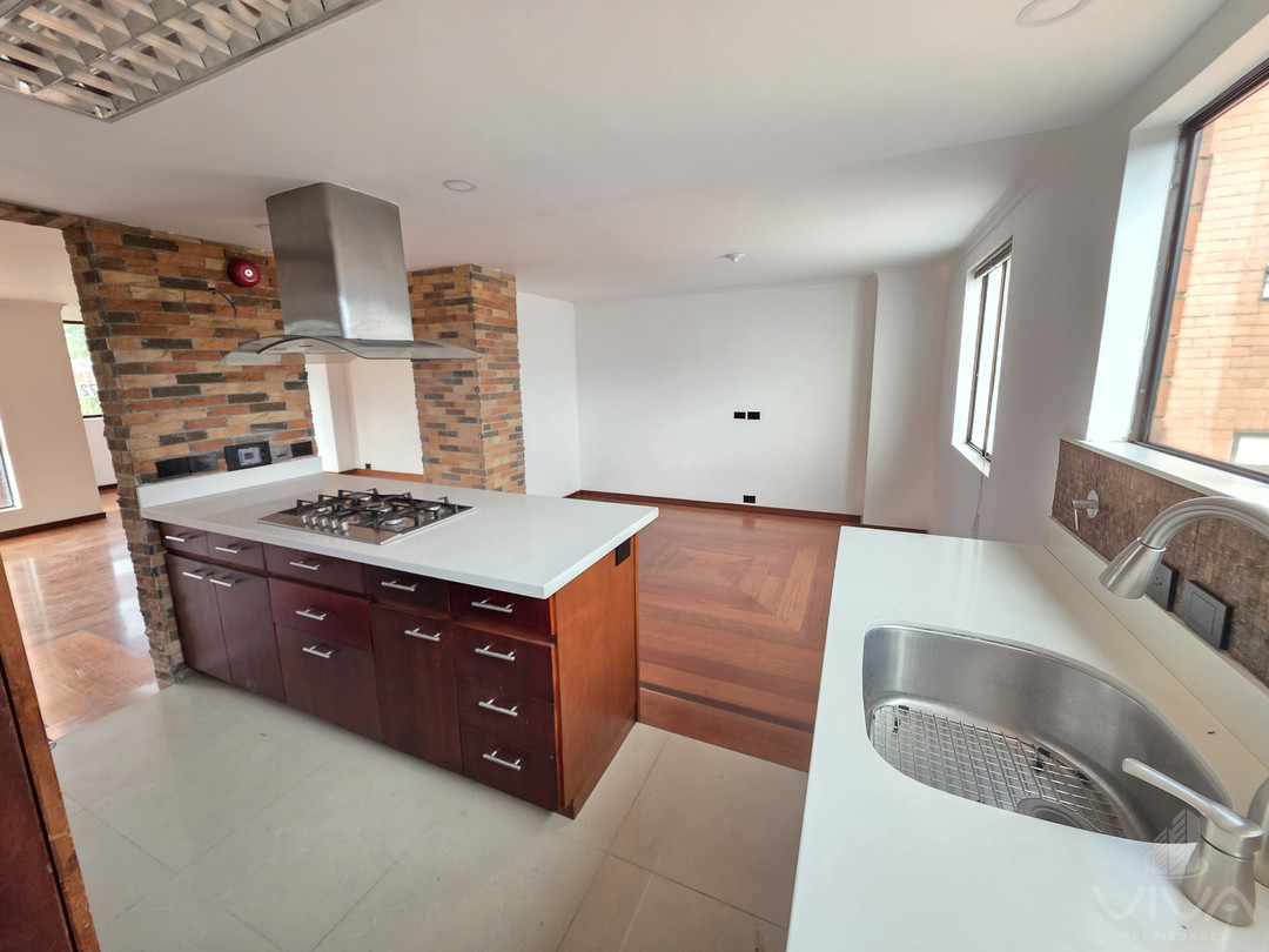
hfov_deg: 106.2
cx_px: 634
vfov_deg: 89.9
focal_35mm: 13
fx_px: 477
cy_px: 476
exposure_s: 1/120
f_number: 1.9
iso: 250
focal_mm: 2.2
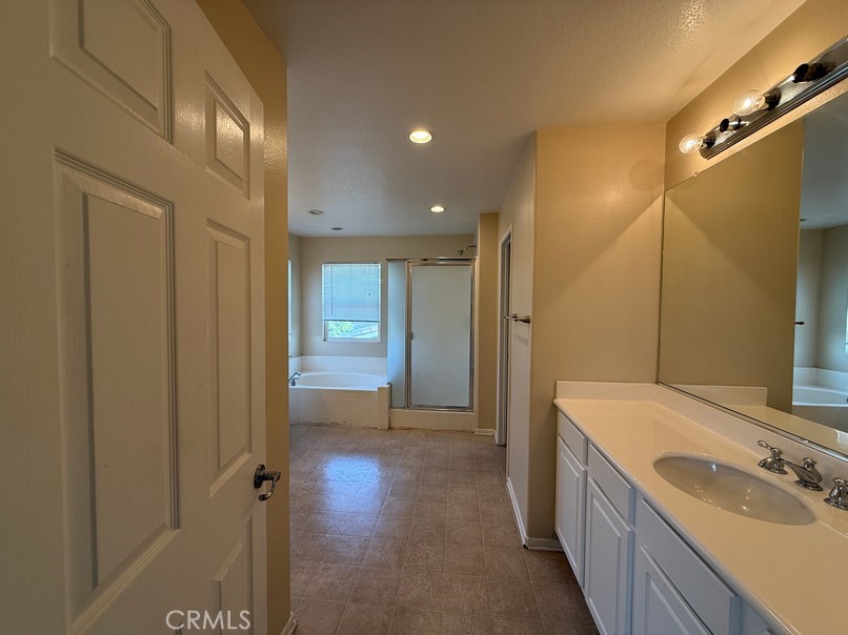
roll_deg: -0.3
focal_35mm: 14
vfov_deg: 85.6
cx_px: 424
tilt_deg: -2.0
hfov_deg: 102.1
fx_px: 343
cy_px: 318
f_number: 2.2
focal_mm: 2.22
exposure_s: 1/120
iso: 125
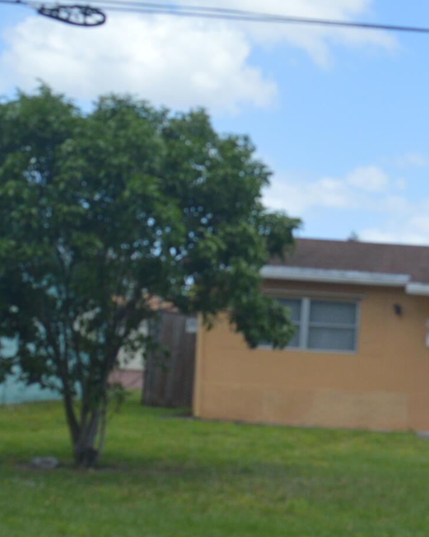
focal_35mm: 83
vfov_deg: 22.9
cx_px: 594
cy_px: 361
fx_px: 1317
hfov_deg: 17.1
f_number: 6.3
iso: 400
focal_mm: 18
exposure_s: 1/1600
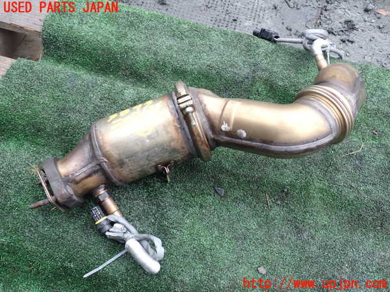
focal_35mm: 30
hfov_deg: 60.0
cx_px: 195
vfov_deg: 46.8
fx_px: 338
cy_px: 146
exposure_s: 1/80
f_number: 2.3
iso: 100
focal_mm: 5.4
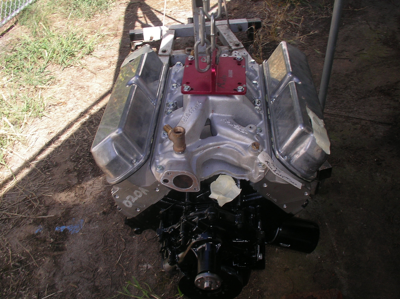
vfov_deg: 38.6
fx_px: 427
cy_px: 150
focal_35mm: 37
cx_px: 200
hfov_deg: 50.2
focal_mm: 5.7
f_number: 6.9
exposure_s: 1/60
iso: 50
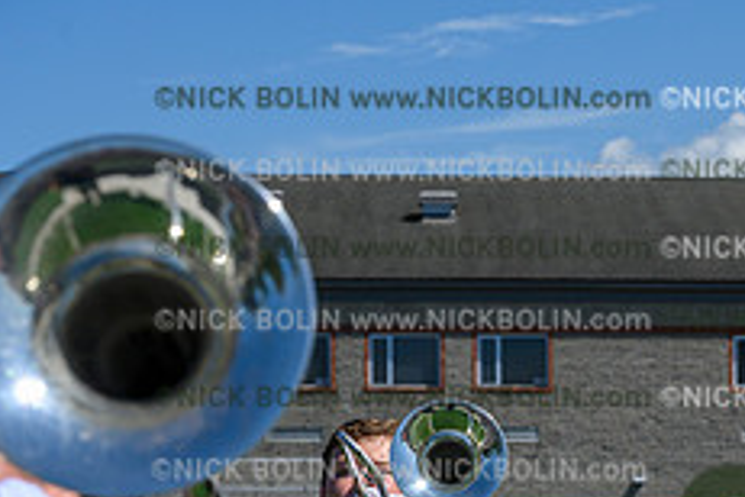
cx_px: 906
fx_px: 3642
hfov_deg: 11.4
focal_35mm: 176
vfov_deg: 7.7
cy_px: 621
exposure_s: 1/640
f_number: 8
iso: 160
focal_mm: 70
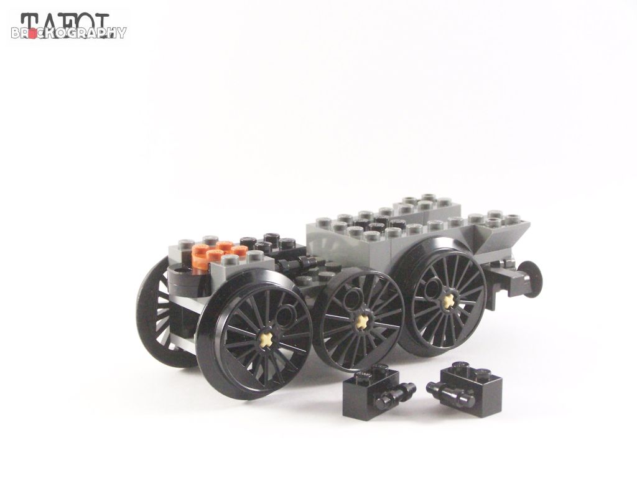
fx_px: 1380
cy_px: 239
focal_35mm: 75
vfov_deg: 19.6
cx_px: 318
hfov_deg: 26.0
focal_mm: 12.4
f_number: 4
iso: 400
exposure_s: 1/60
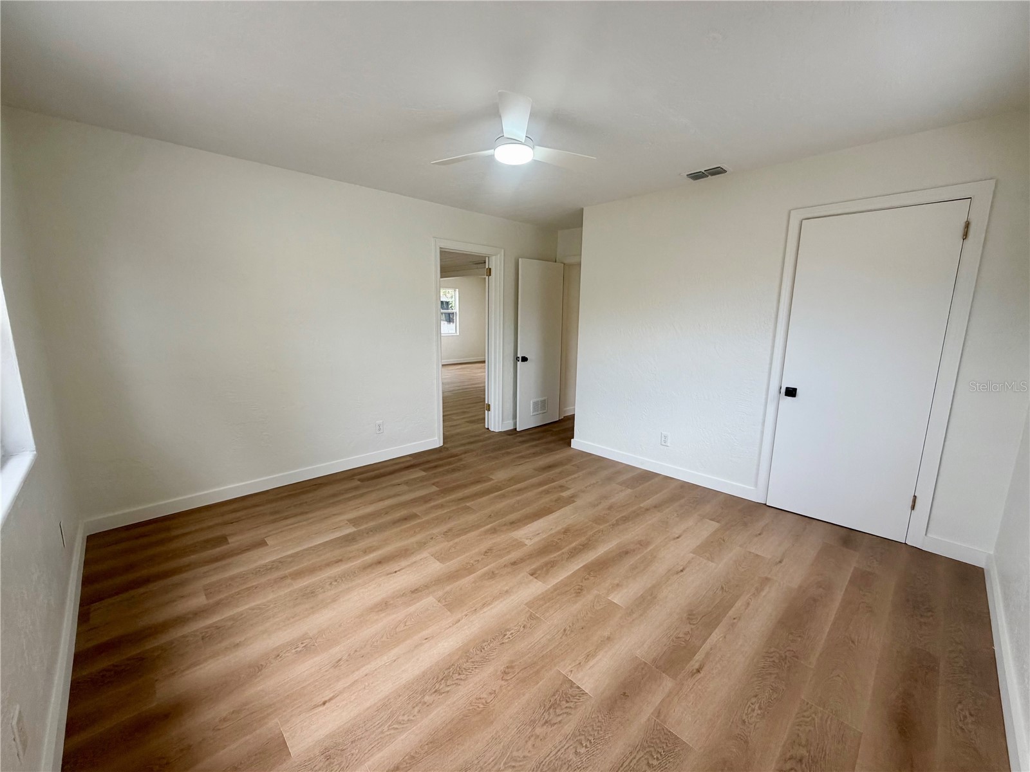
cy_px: 386
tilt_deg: -9.8
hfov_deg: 102.1
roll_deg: -0.7
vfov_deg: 85.7
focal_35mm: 14
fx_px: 417
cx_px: 515
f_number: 2.2
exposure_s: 1/121
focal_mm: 2.22
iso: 125
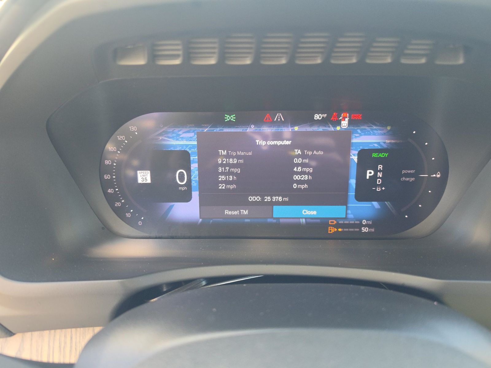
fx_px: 326
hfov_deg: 73.9
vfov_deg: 58.9
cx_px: 246
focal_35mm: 23
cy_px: 184
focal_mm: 6.5
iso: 131
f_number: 1.4
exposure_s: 1/119
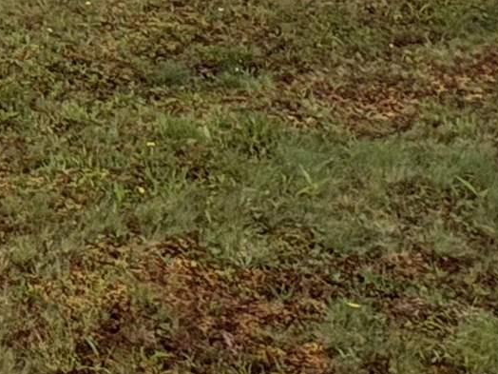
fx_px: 1180
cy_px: -427
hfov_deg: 19.7
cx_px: -311
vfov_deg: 14.3
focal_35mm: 82
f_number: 2.2
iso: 50
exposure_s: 1/1600
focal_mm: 2.22
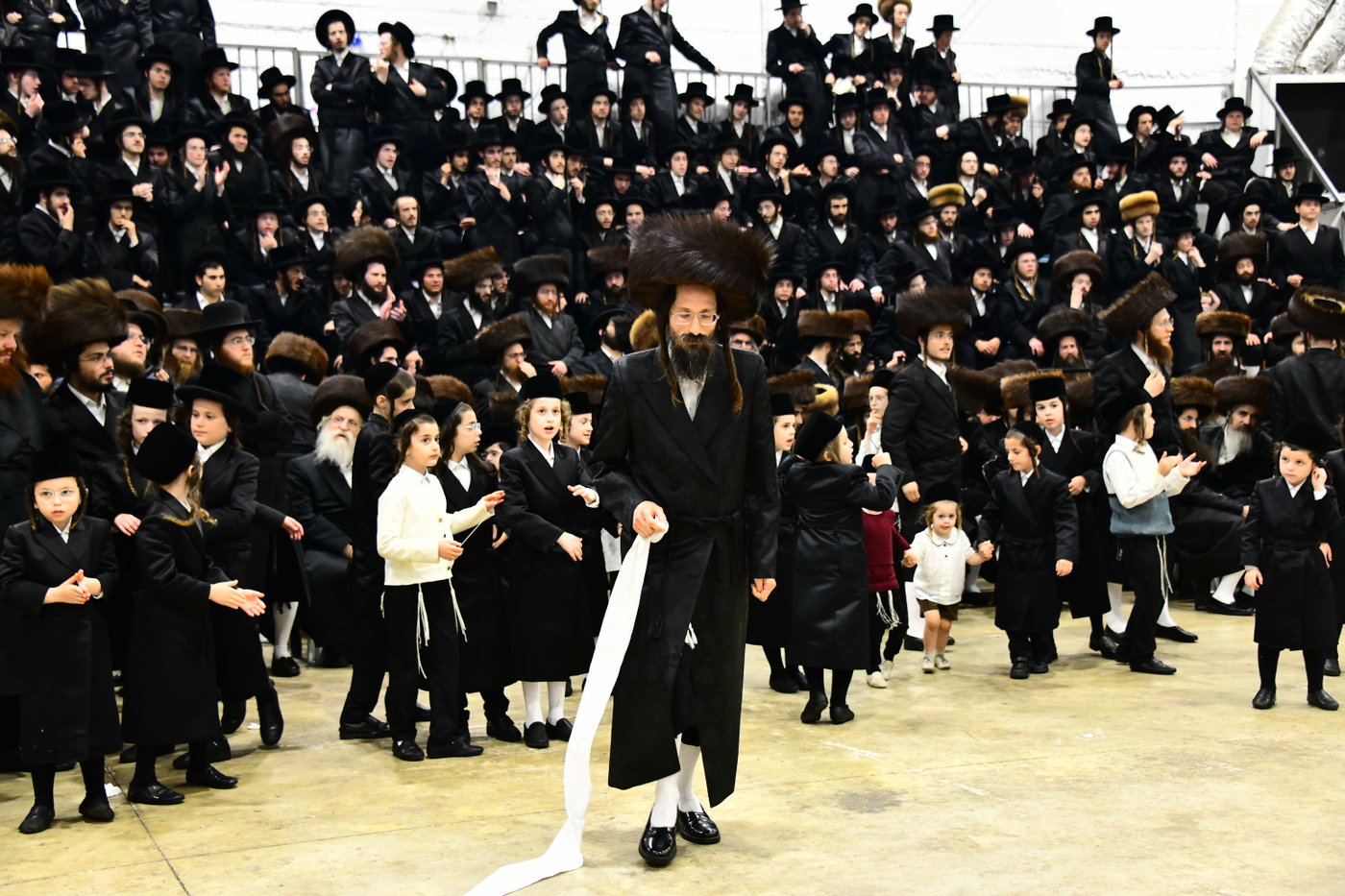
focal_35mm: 52
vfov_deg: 26.0
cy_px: 448
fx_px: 1942
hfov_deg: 38.2
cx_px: 672
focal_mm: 52
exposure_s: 1/200
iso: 4000
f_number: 5.6
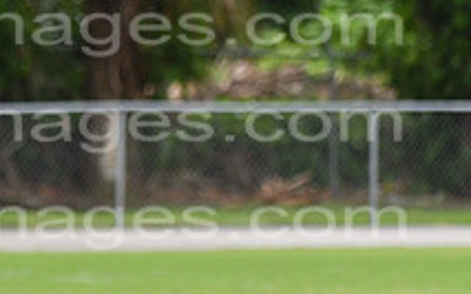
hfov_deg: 3.6
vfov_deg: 2.2
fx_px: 7494
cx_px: -91
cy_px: 271
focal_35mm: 584
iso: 1000
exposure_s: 1/2000
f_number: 3.5
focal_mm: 140
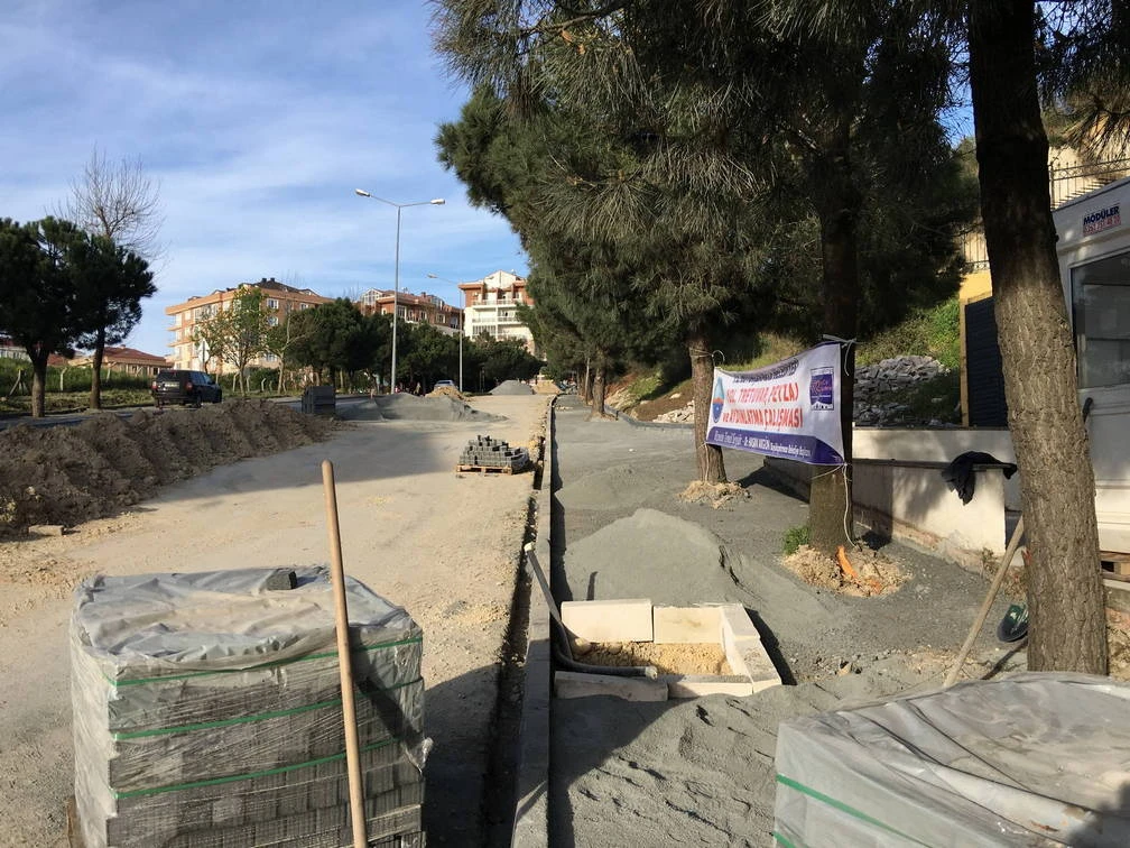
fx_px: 947
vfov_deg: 48.2
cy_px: 424
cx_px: 565
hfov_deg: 61.7
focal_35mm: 29
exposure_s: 1/884
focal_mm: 4.15
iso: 25
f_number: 2.2
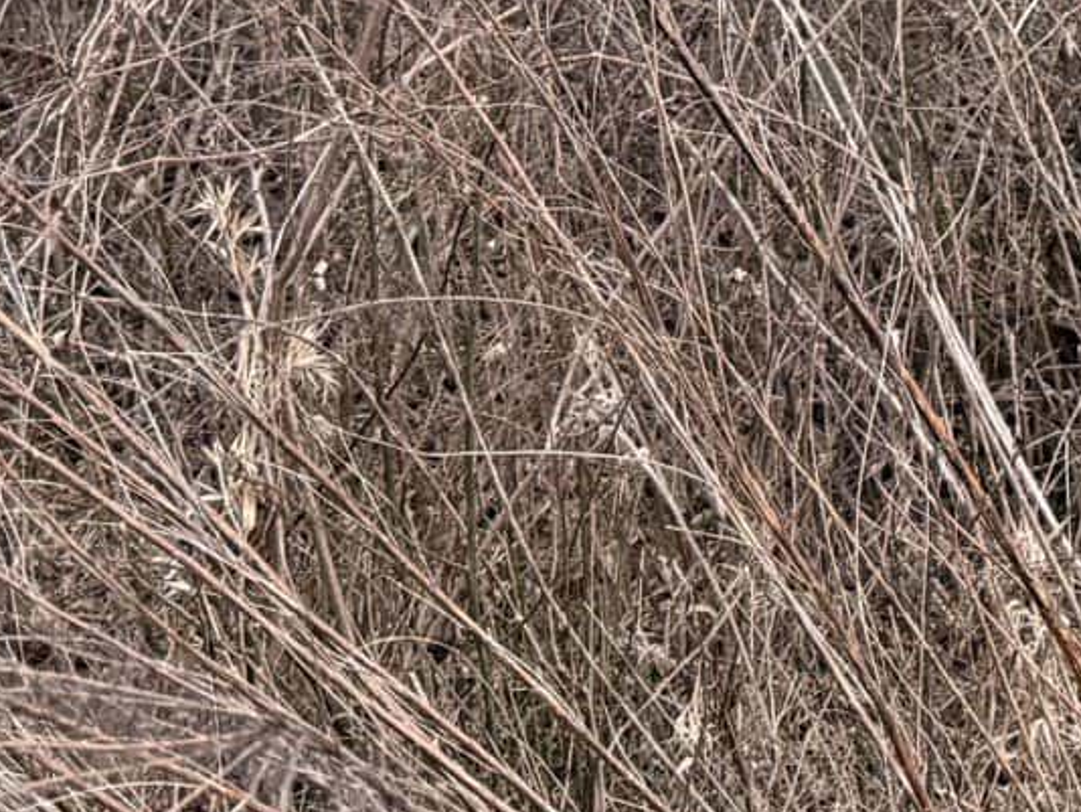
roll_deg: +3.1
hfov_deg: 16.9
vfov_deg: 11.2
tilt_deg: -2.0
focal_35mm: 115
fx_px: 3593
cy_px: -992
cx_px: 897
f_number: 1.78
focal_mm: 6.76
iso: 100
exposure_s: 1/677
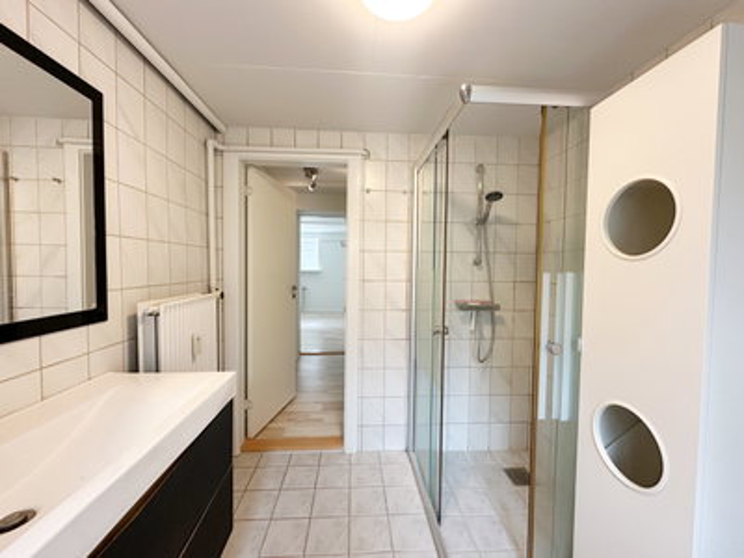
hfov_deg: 102.1
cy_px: 279
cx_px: 372
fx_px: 301
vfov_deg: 85.7
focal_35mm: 14
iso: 250
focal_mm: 2.22
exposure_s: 1/100
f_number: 2.2
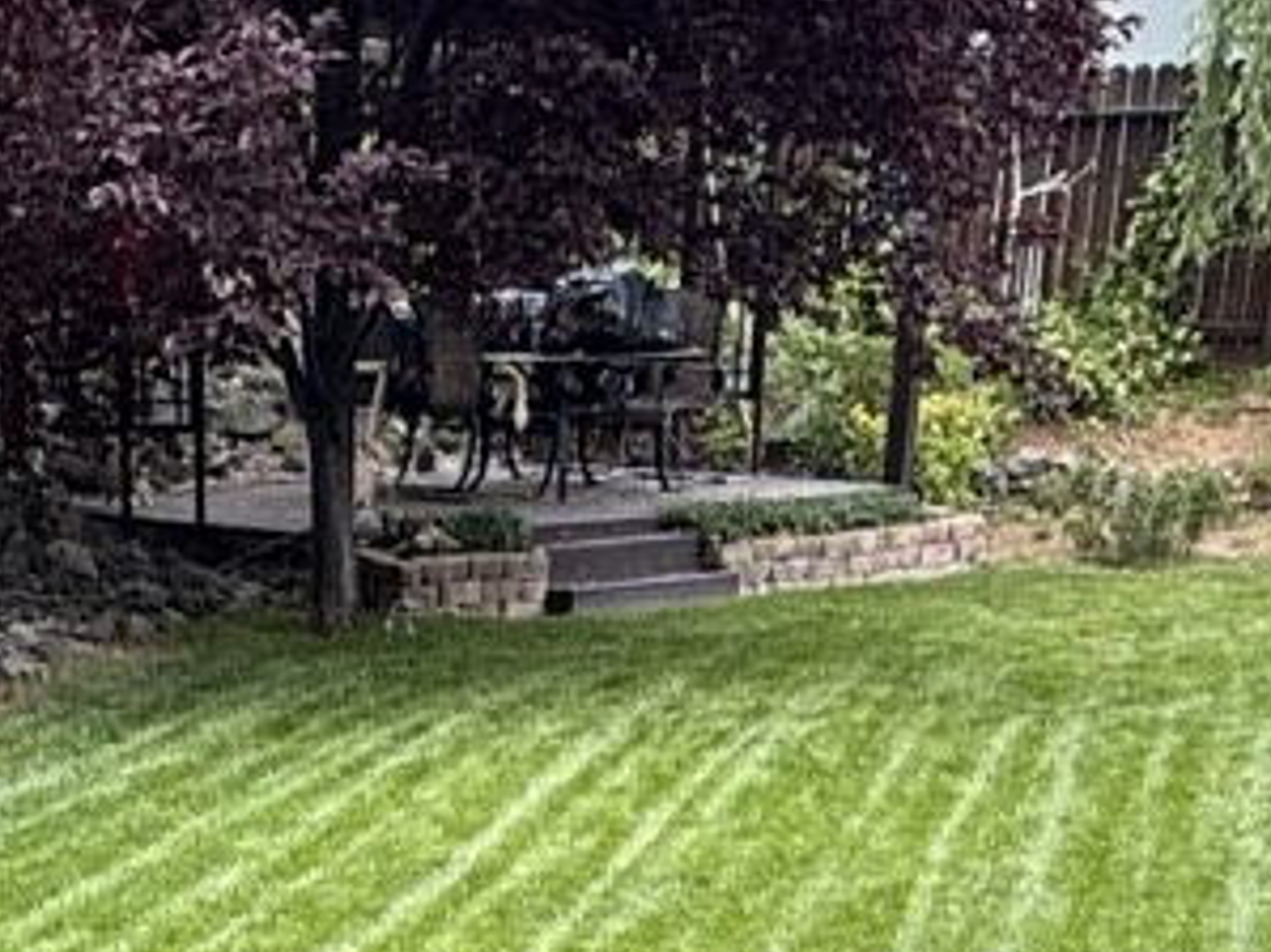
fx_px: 2753
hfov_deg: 25.2
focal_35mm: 75
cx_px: 115
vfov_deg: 16.9
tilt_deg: -25.4
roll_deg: +0.9
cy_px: 1594
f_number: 2.2
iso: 50
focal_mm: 2.22
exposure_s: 1/159
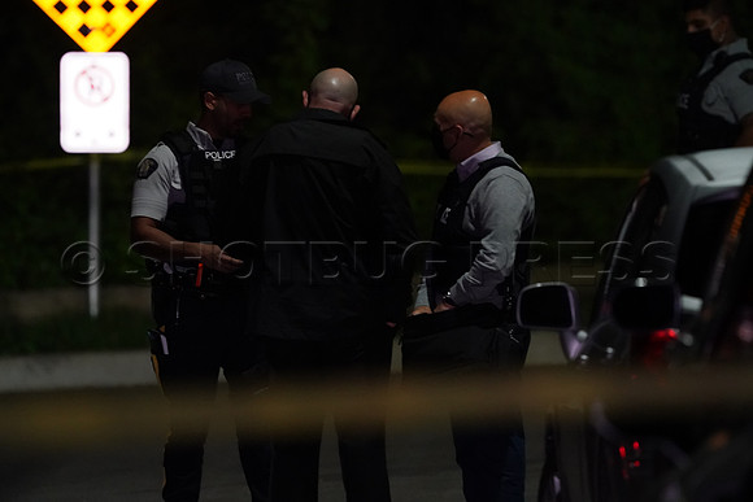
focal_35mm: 840
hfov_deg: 2.5
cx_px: 376
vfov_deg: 1.6
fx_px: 17573
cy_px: 251
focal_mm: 840
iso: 8000
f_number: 6.3
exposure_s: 1/60
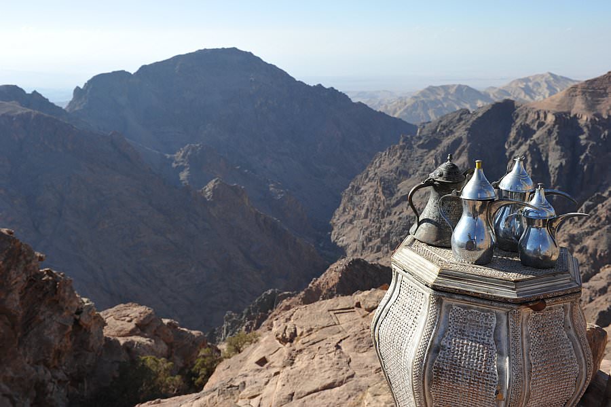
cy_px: 204
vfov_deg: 41.1
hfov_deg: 58.7
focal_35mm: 32
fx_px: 543
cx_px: 306
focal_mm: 32
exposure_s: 1/320
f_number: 9
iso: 200
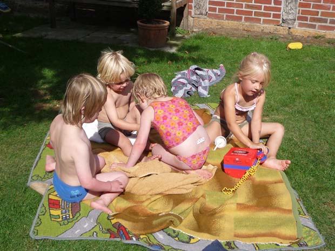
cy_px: 126
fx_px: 465
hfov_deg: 39.7
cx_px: 168
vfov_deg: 30.3
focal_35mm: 48
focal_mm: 5
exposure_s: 1/1000
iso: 100
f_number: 3.4
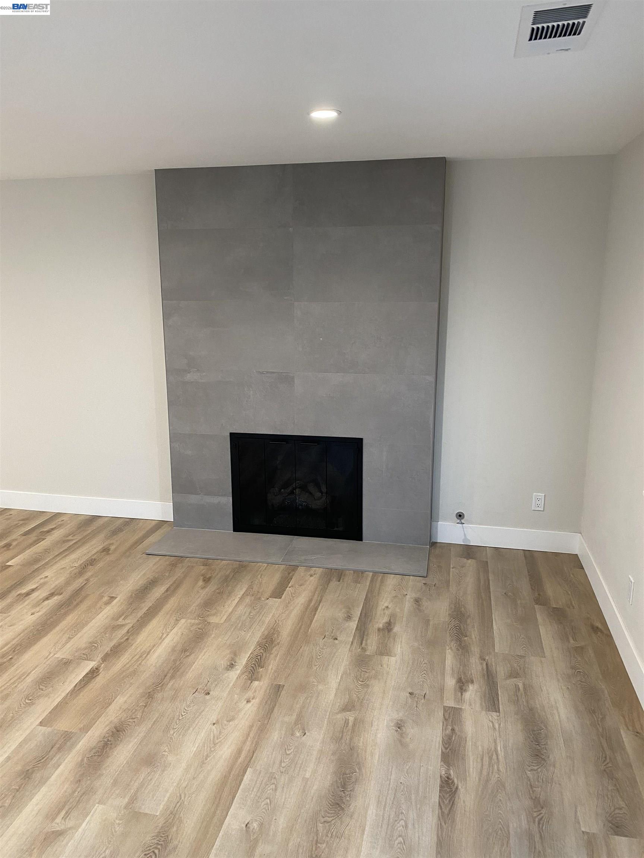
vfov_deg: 67.3
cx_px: 322
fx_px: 645
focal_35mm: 26
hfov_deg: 53.1
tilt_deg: -12.7
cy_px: 429
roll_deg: -0.6
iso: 160
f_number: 1.8
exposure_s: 1/60
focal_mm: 4.25
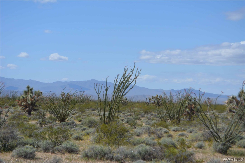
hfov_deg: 24.6
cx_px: 122
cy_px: 82
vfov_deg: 16.6
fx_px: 562
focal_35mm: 82
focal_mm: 55
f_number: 7.1
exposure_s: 1/2000
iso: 400
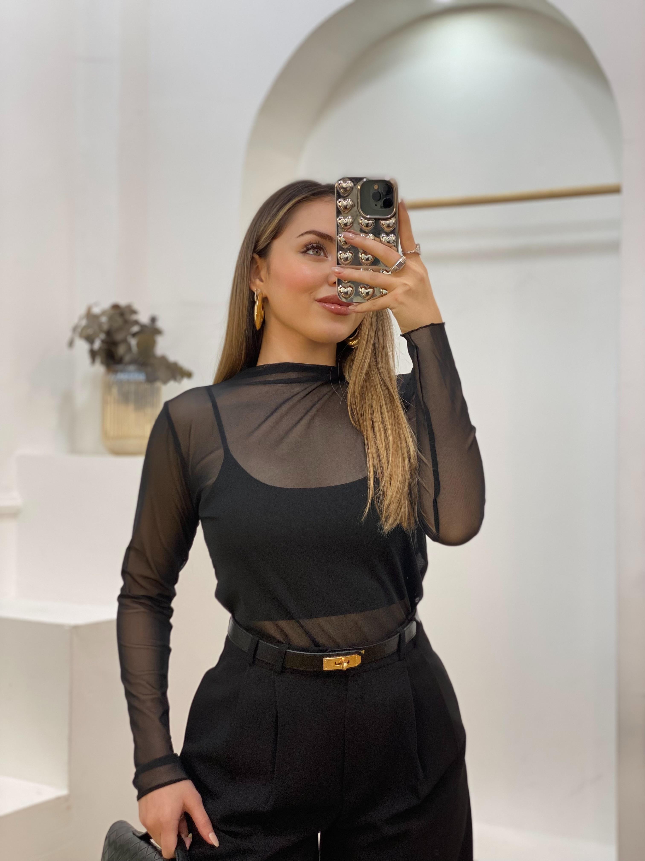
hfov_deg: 28.0
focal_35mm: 52
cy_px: 430
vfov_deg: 36.8
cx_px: 322
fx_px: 1292
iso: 100
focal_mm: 6
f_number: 2
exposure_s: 1/100
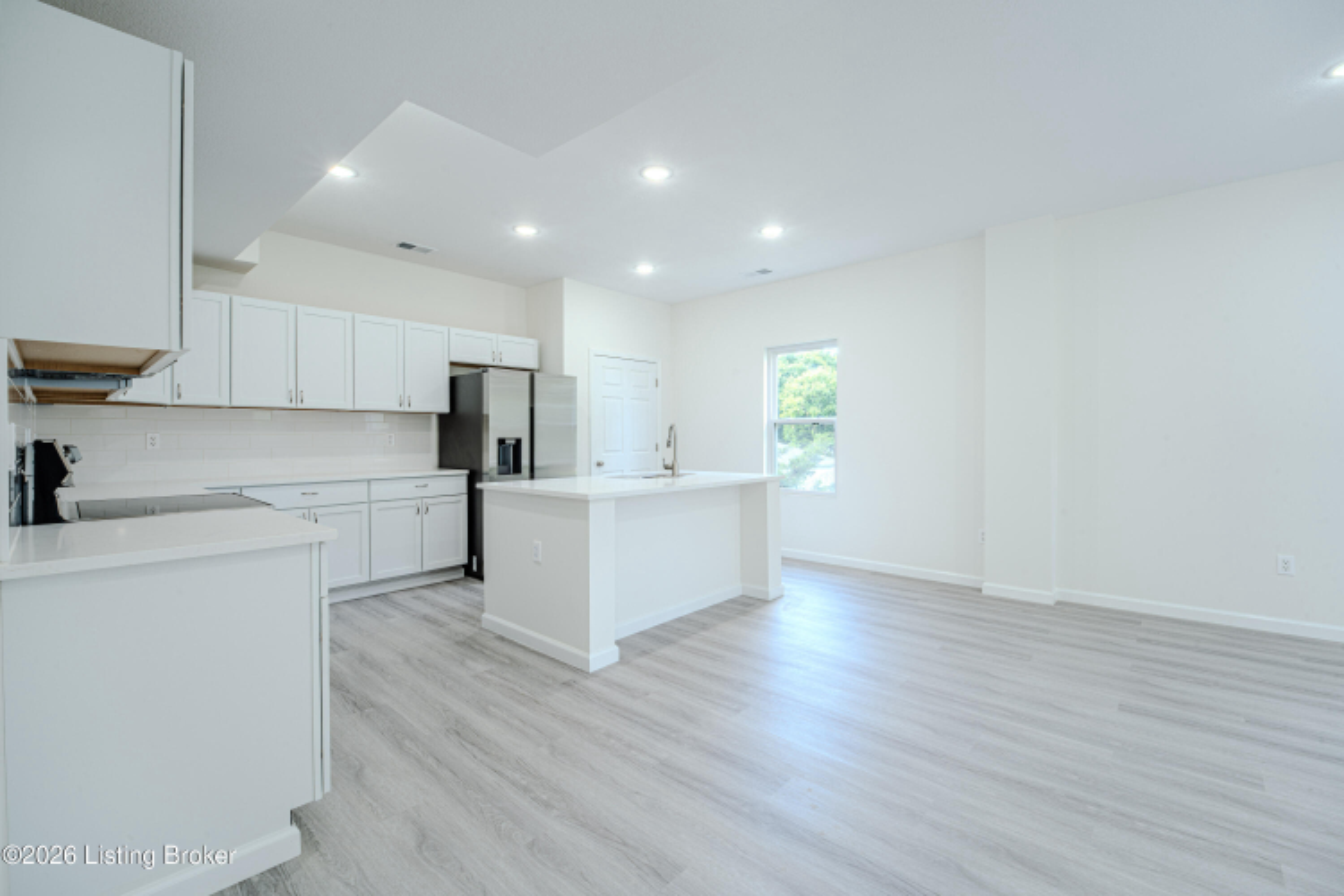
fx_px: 523
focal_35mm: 14
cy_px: 448
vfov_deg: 81.2
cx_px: 672
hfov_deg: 104.3
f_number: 11
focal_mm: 14
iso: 160
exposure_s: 1/40
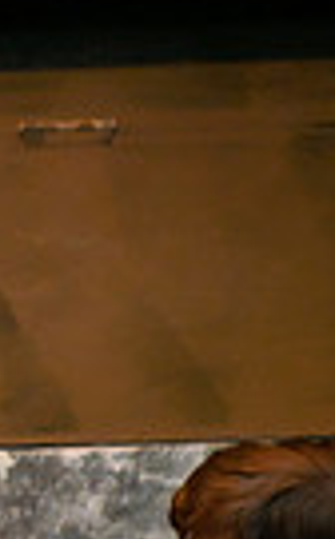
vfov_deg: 1.0
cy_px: 295
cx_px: -774
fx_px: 32094
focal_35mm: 2190
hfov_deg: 0.6
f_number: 6.3
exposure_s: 1/200
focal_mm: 500
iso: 10000
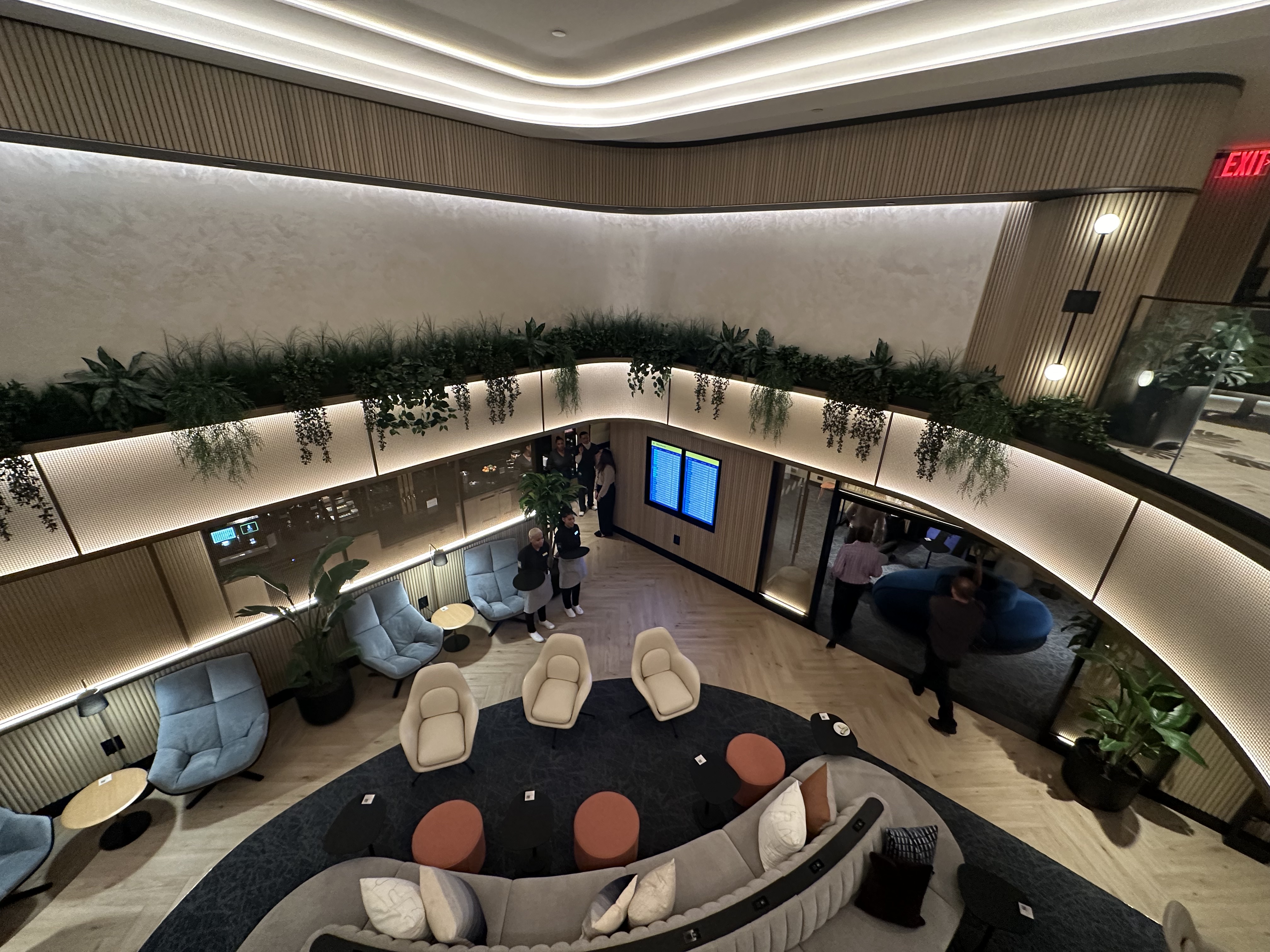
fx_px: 514
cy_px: 476
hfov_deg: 102.1
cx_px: 635
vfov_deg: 85.7
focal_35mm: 14
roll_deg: -2.4
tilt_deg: -23.3
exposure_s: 1/59
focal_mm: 2.22
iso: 400
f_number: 2.2
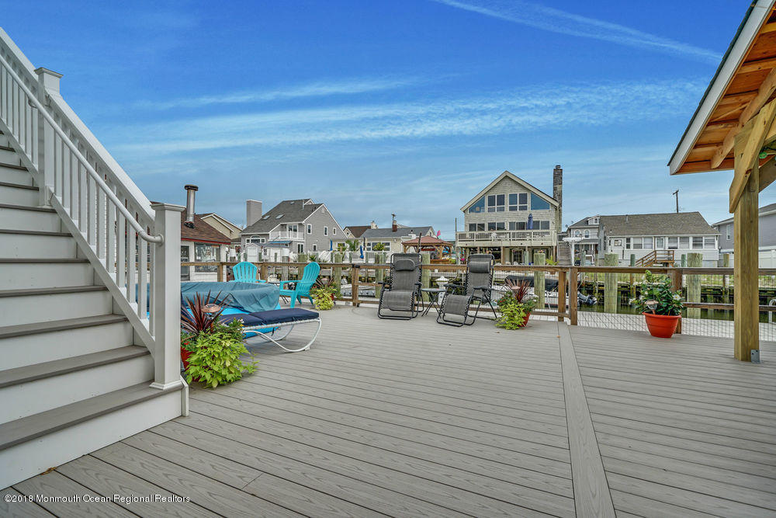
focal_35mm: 15
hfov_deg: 100.4
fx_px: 323
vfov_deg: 77.3
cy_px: 259
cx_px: 388
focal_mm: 15
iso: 200
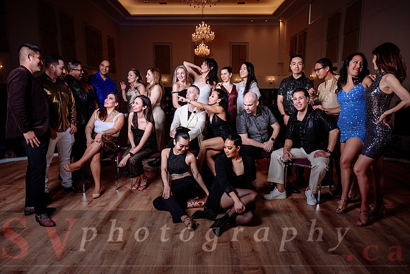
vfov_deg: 48.8
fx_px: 301
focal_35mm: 26
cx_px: 205
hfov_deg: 68.5
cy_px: 137
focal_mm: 25
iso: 125
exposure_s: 1/125
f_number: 5.6
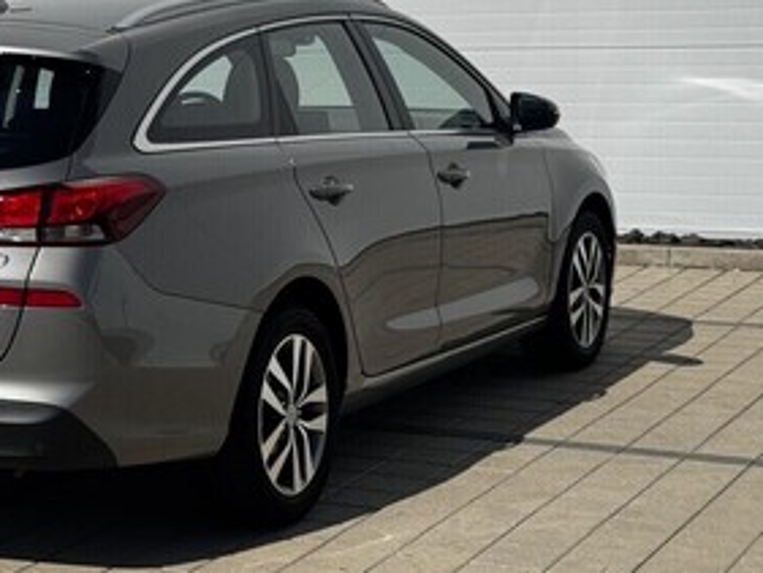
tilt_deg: -4.6
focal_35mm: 94
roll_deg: +0.3
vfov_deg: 15.7
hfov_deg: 20.6
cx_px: 152
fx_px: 2073
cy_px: 213
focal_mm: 6.76
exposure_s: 1/5848
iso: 80
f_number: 1.78
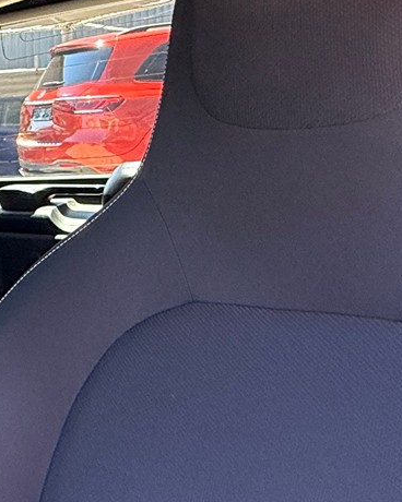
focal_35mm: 57
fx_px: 848
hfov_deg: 19.0
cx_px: -355
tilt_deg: -5.4
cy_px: 240
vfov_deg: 33.0
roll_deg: +4.2
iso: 125
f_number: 2.2
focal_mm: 2.22
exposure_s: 1/99
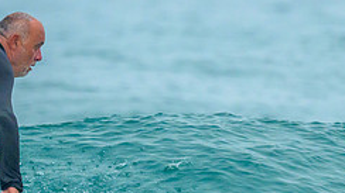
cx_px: -37
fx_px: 25091
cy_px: 112
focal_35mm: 2744
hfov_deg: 0.8
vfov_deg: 0.4
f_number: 6.3
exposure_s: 1/2000
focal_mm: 800
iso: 1600
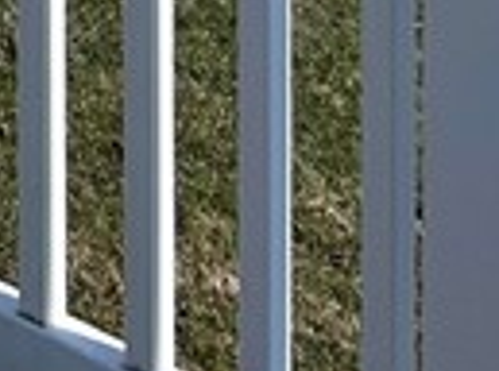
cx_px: -1037
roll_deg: +0.2
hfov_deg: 8.1
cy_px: -1063
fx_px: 2976
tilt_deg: -0.3
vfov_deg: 6.1
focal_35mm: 207
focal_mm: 5.7
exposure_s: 1/8000
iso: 50
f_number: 1.5
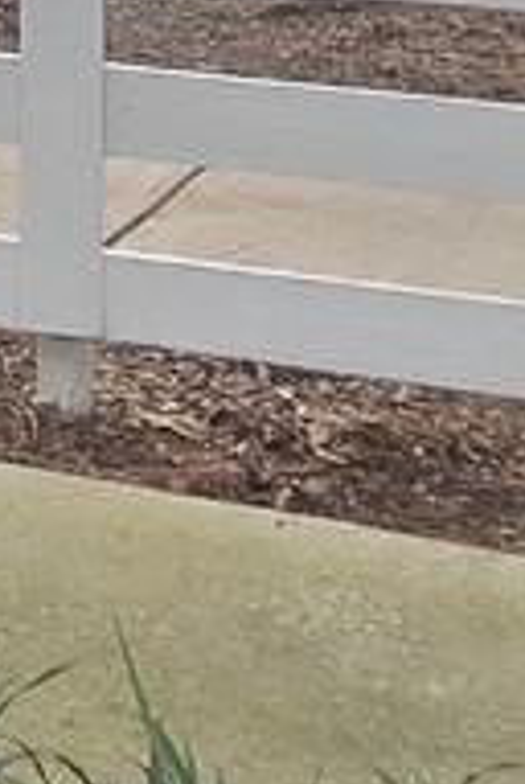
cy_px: -415
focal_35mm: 113
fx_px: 2463
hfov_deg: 11.3
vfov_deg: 16.4
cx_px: -418
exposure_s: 1/60
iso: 80
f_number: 2.2
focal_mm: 2.2
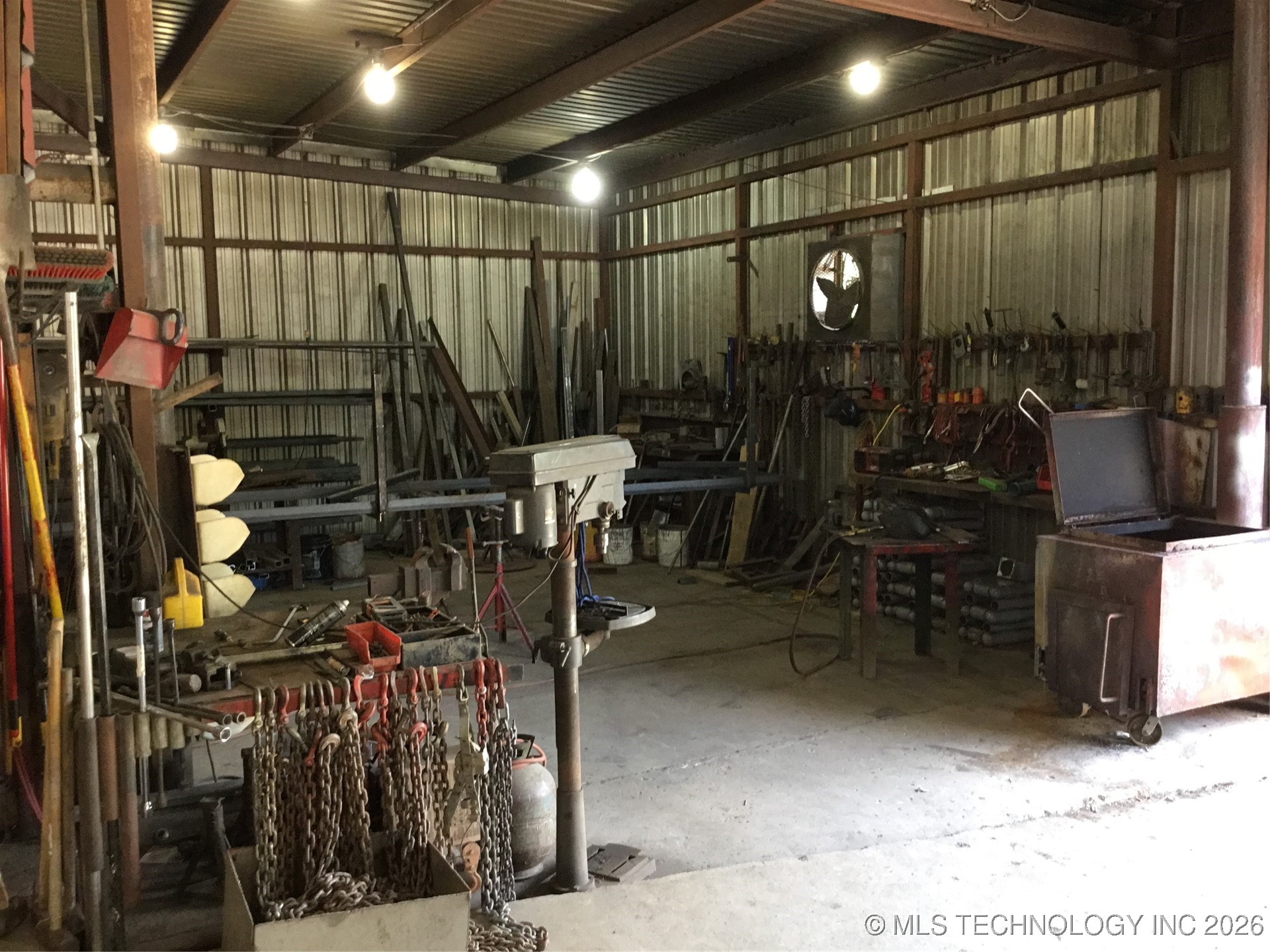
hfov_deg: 58.4
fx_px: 1137
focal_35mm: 31
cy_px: 476
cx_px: 635
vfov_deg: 45.4
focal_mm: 3.3
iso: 160
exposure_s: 1/30
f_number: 2.4
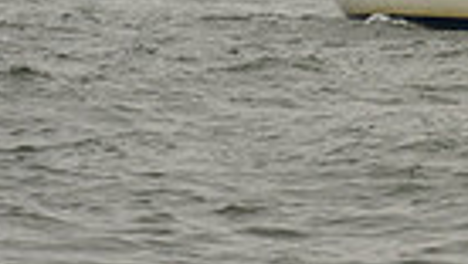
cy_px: -701
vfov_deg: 2.9
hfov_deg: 5.3
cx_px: 571
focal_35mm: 404
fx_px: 5019
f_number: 10
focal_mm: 92
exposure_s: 1/640
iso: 250
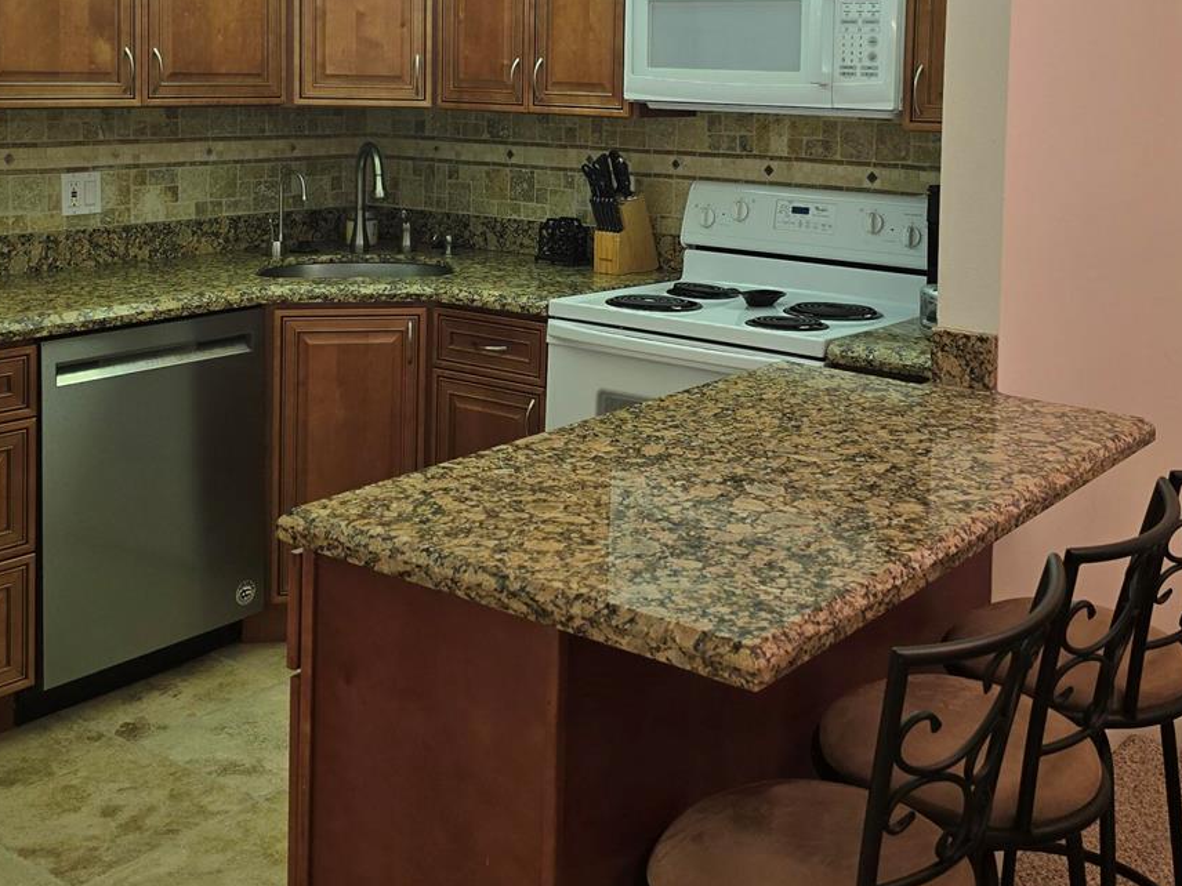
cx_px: 667
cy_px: 159
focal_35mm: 43
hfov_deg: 43.8
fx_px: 1468
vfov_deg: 32.5
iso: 100
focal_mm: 6.3
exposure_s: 1/120
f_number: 1.7
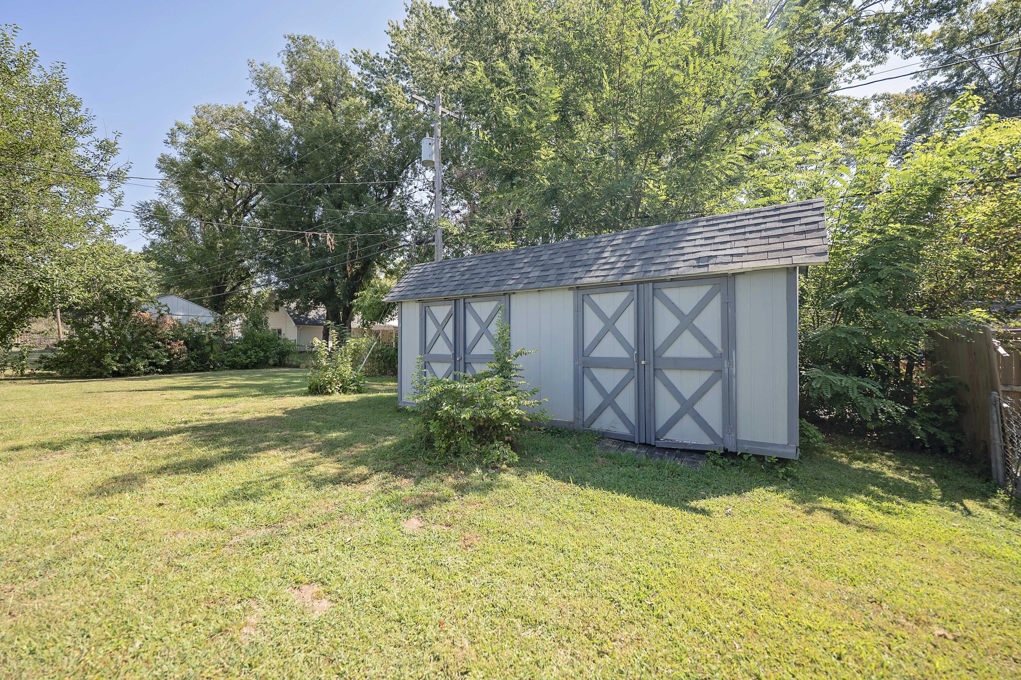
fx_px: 397
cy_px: 340
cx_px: 510
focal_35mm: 14
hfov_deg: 104.3
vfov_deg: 81.1
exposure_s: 1/800
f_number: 2.8
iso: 125
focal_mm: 14
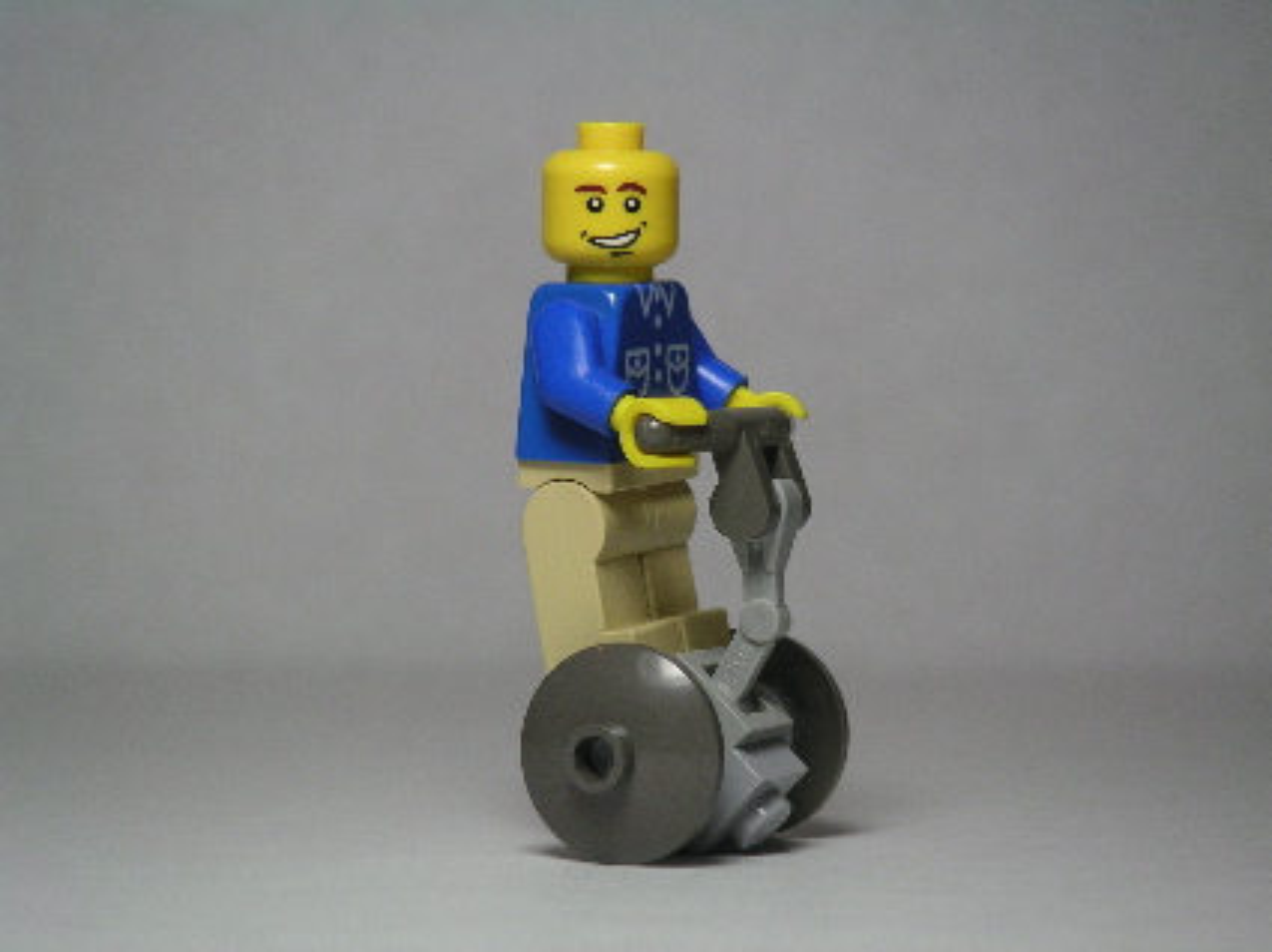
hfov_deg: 17.7
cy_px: 476
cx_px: 636
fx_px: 4075
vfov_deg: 13.3
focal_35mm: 111
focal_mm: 17.1
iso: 80
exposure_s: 1/111
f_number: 3.6
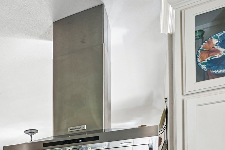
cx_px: -30
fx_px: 281
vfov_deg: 24.7
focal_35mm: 45
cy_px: 210
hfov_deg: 36.1
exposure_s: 1/15
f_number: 6.7
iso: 320
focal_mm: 15
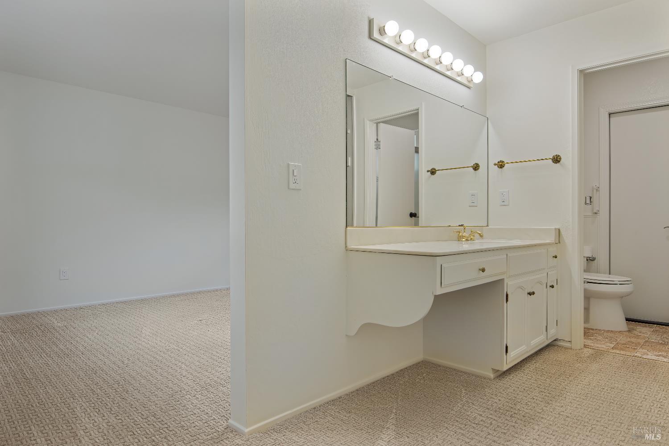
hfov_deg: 81.2
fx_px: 390
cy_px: 223
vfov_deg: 59.5
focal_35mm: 21
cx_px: 334
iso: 100
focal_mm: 14
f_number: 4
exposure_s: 1/60
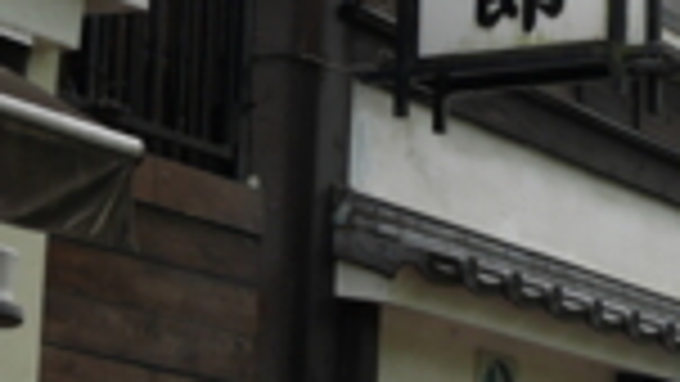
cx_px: 916
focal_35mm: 156
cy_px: -85
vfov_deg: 7.7
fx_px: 2813
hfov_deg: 13.2
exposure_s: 1/160
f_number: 5.6
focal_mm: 18
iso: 200
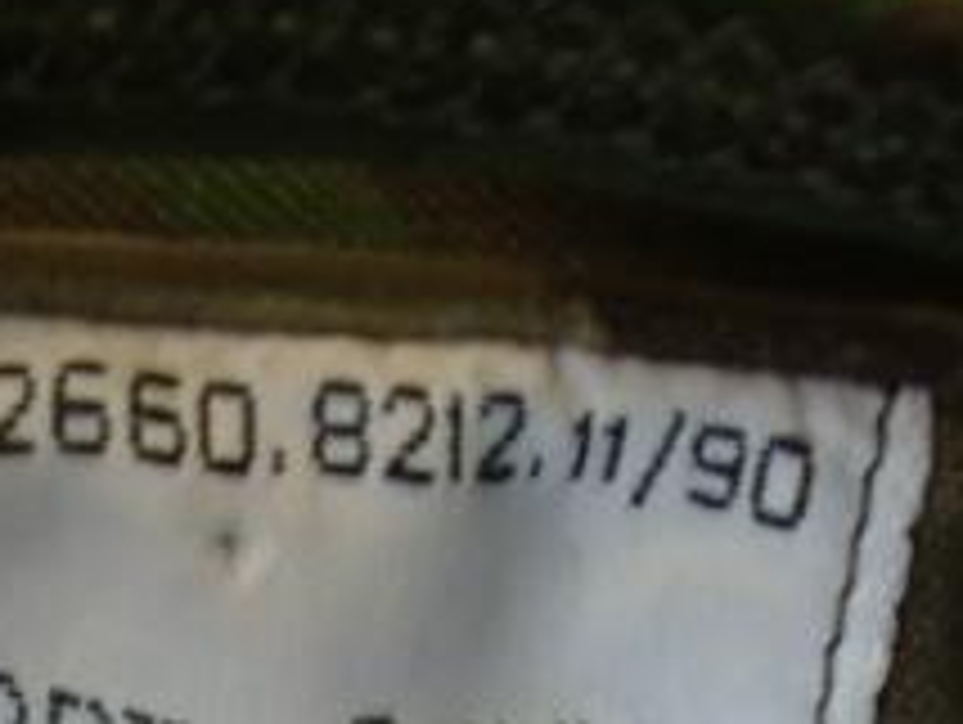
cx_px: 122
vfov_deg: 8.4
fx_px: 4790
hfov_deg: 11.4
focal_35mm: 172
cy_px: 1232
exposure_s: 1/6
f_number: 2.8
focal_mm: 6.3
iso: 100
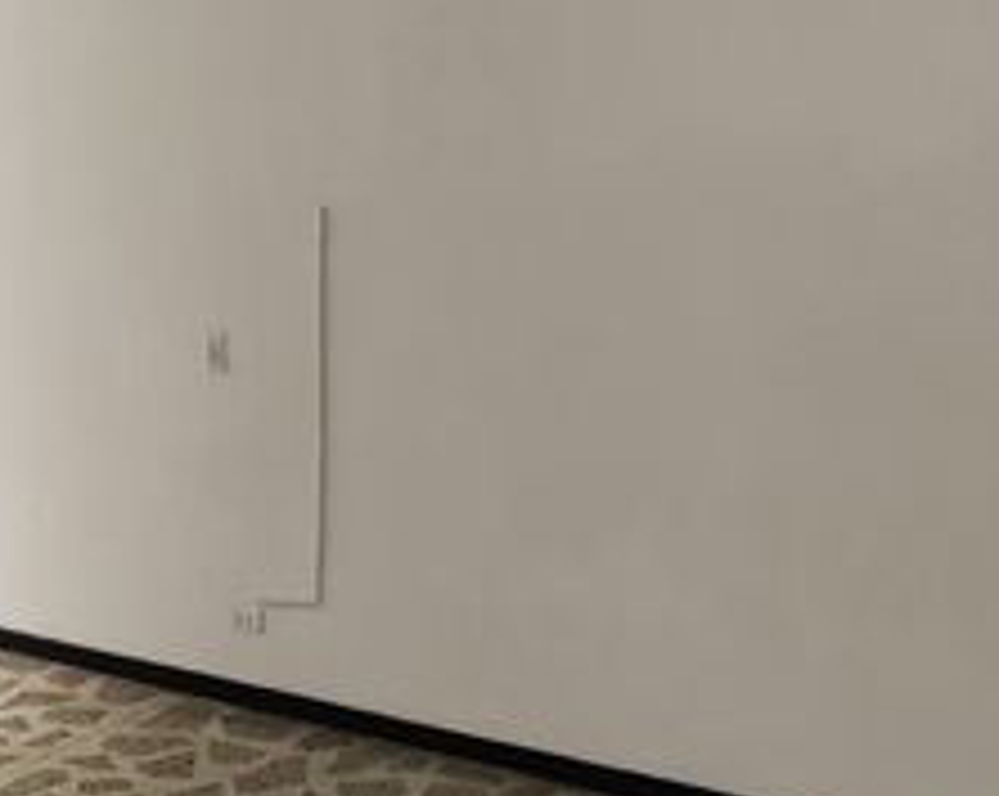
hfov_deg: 44.6
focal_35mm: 41
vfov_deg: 36.0
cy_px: 540
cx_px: 392
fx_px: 1211
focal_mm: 2.16
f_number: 2.2
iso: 1956
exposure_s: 1/17.1
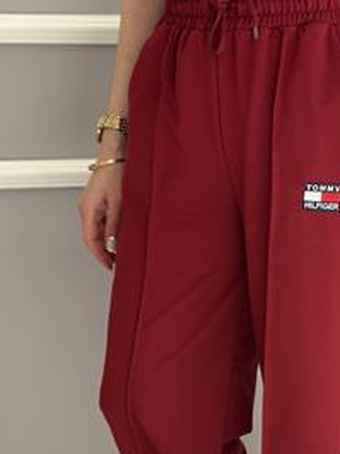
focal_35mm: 94
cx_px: 258
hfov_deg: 15.6
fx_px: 1233
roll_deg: +0.5
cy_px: 362
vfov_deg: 20.7
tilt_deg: -12.7
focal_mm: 6.86
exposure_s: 1/194
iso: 80
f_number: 1.78
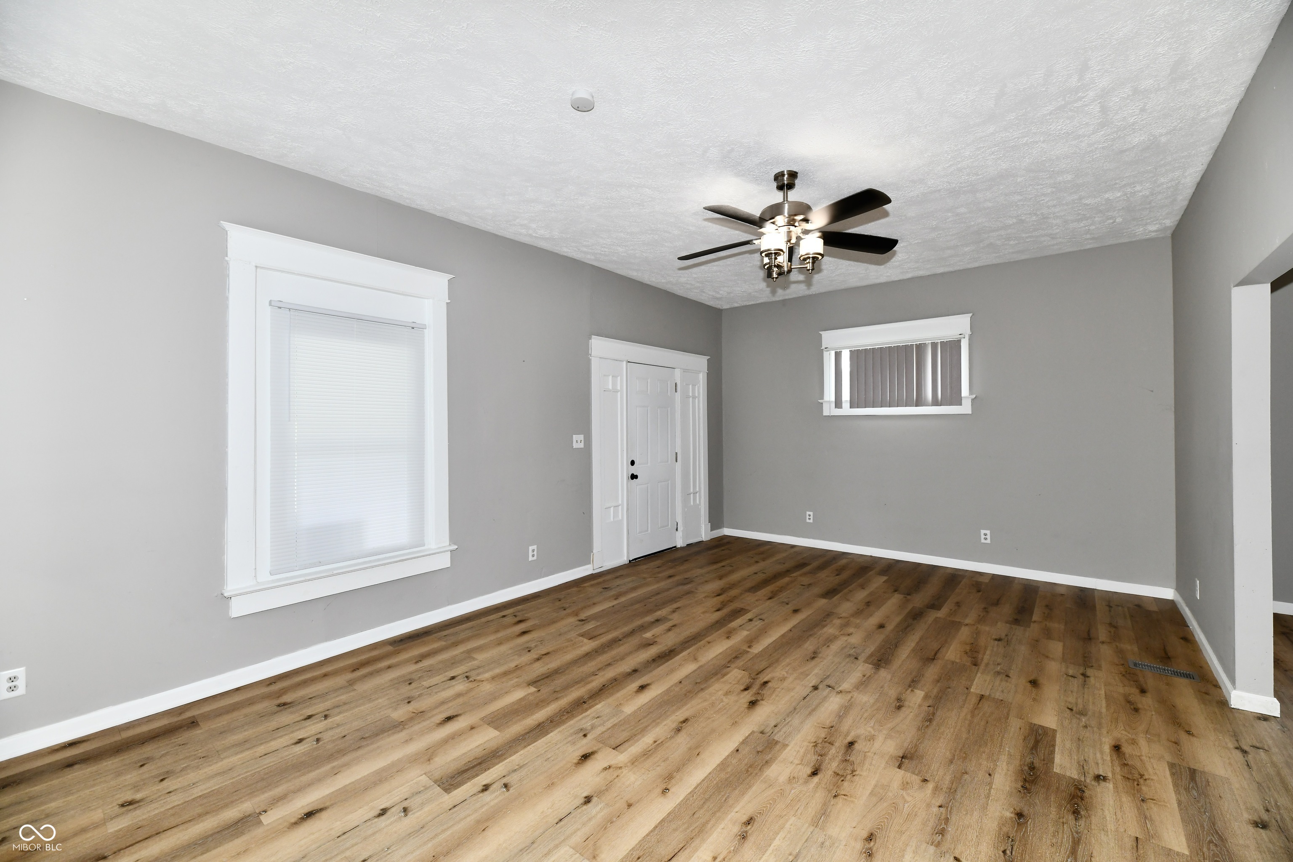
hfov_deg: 104.3
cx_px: 646
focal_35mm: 14
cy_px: 431
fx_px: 503
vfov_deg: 81.2
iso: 640
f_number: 6.3
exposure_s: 1/60
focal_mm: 14
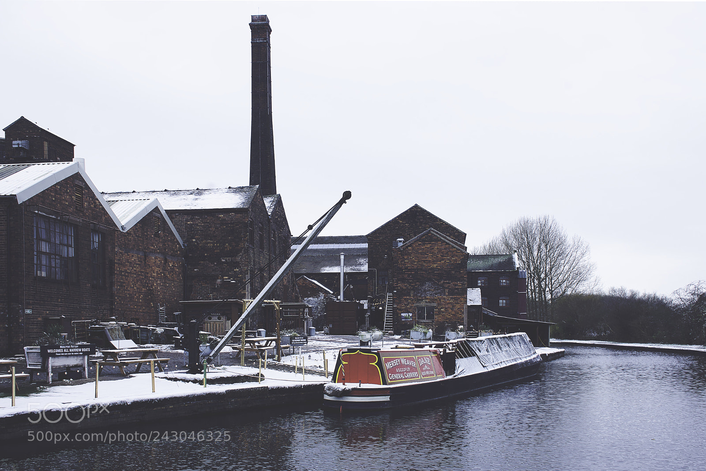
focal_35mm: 39
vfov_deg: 34.2
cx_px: 353
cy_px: 236
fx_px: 765
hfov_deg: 49.6
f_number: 8
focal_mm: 26
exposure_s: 1/100
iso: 400
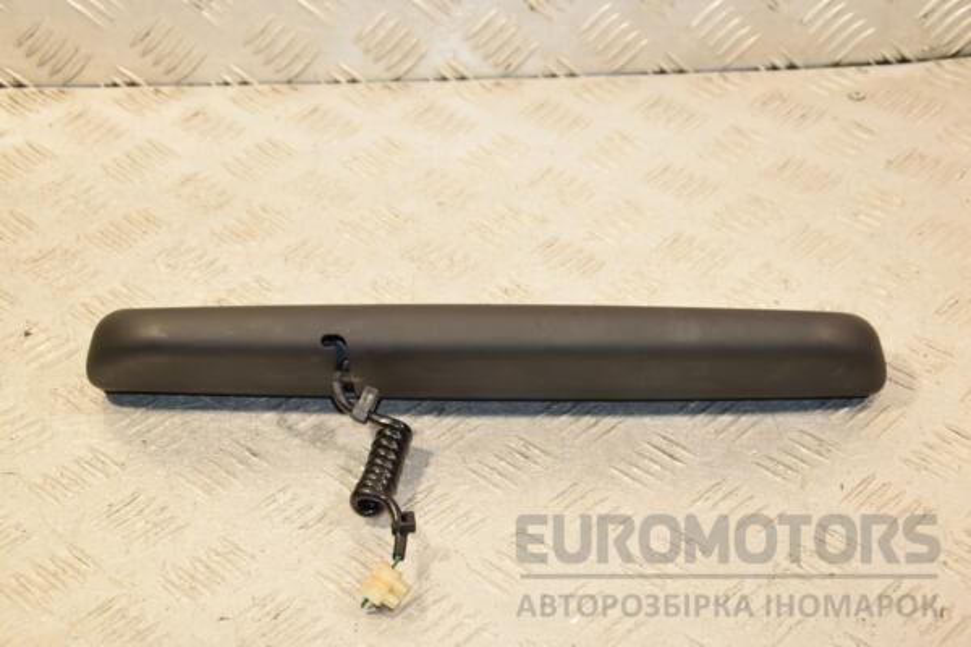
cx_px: 486
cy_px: 324
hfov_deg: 27.0
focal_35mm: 75
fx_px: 2023
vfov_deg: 18.2
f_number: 6.3
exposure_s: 1/200
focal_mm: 50
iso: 800
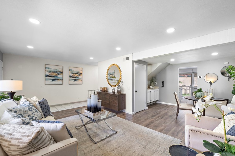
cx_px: 122
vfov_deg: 81.2
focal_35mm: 14
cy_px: 80
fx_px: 91
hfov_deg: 104.2
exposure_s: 1/25
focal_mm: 13
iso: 500
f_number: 8
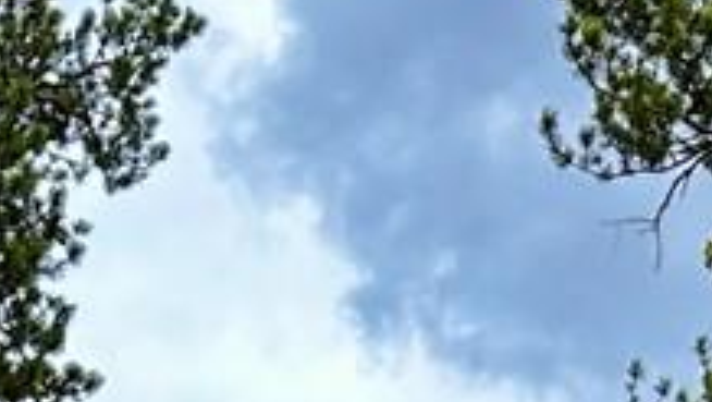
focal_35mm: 192
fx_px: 3628
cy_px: 1497
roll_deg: +0.4
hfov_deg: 11.2
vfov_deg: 5.6
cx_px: 251
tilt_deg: +2.2
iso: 80
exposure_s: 1/989
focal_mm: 6.86
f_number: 1.78
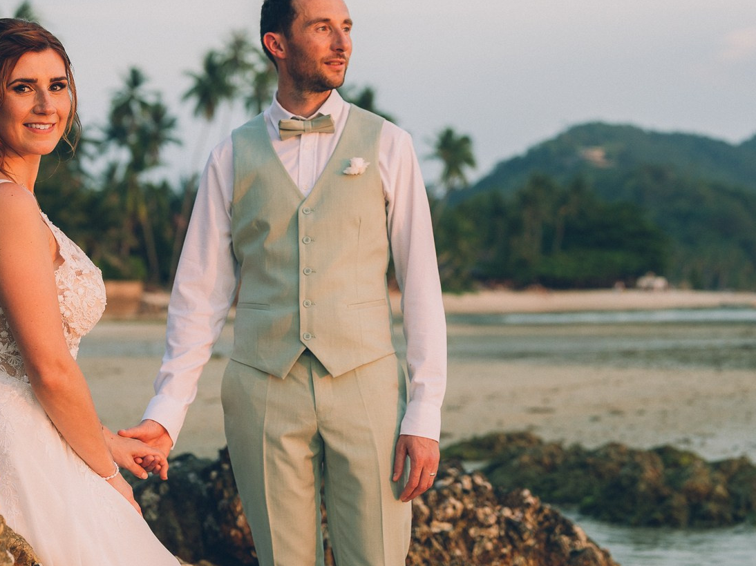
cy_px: 104
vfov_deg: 16.3
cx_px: 358
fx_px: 1965
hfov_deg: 21.8
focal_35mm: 90
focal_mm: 50
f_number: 2.5
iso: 125
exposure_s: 1/250
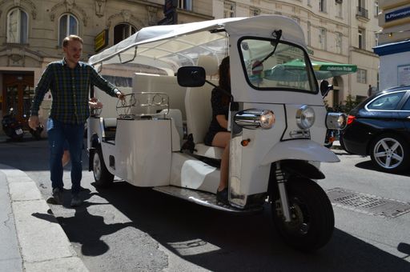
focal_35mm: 27
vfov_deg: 47.8
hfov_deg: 67.4
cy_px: 136
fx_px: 307
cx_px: 205
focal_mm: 18
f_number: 7.1
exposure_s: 1/200
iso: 100
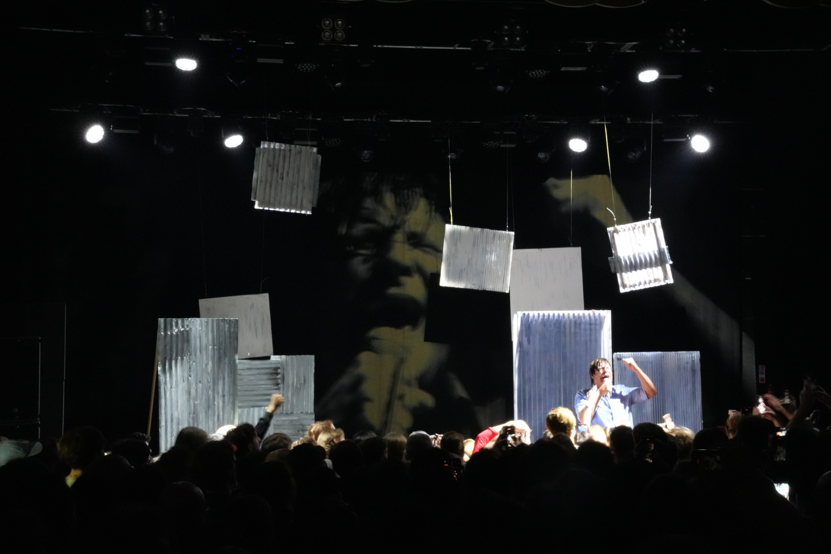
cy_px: 277
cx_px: 416
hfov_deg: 35.6
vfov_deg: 24.2
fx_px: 1293
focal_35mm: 56
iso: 12800
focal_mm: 56
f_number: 22
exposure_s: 1/4
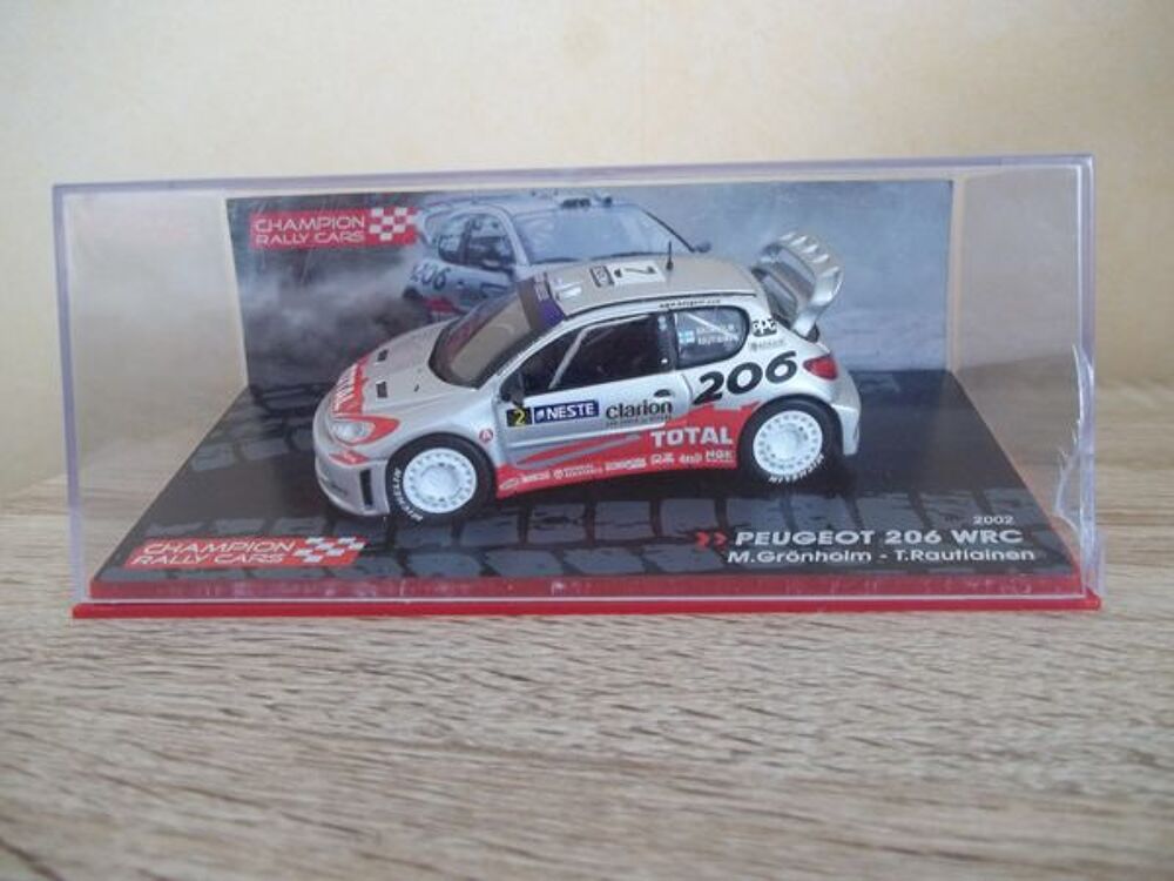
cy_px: 440
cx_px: 587
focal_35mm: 32
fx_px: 1085
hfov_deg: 56.8
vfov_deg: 44.2
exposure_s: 1/15
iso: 160
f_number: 2.9
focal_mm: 5.7
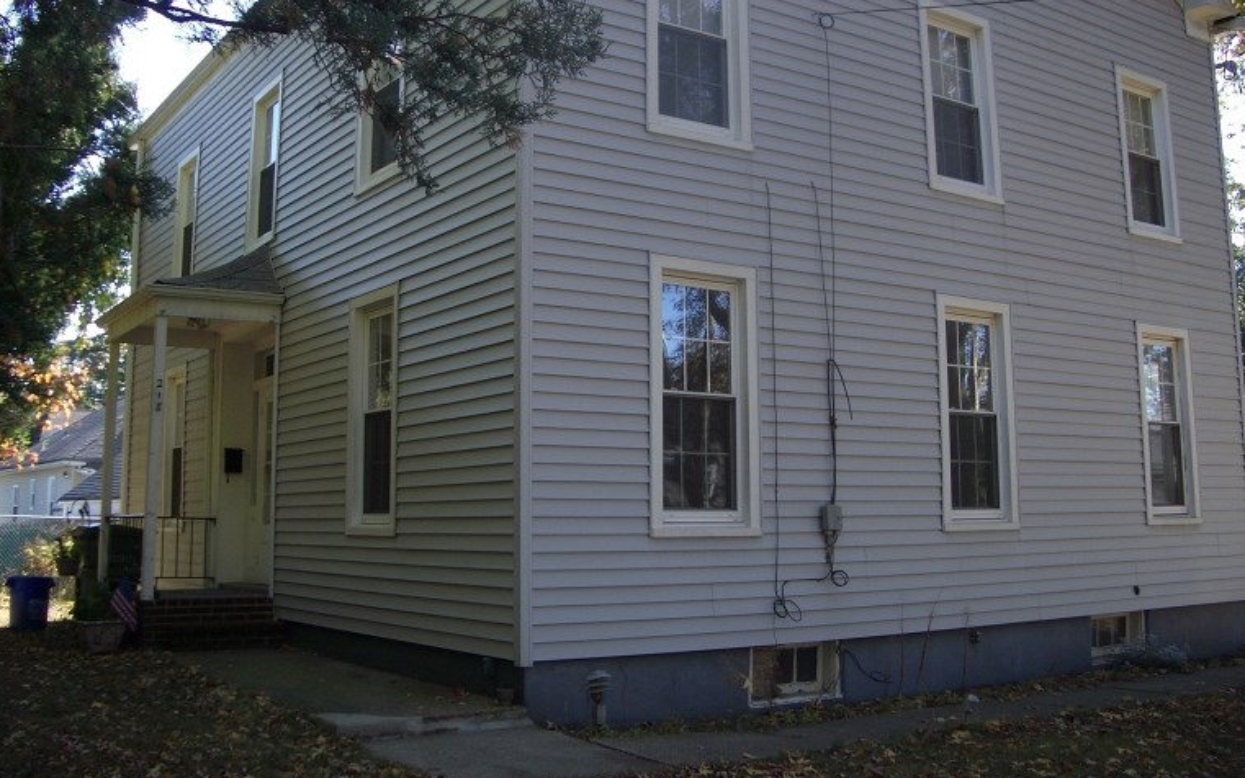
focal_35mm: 39
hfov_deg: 50.4
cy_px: 309
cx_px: 617
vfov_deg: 32.7
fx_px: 1324
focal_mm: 5.8
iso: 50
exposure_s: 1/250
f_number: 2.6
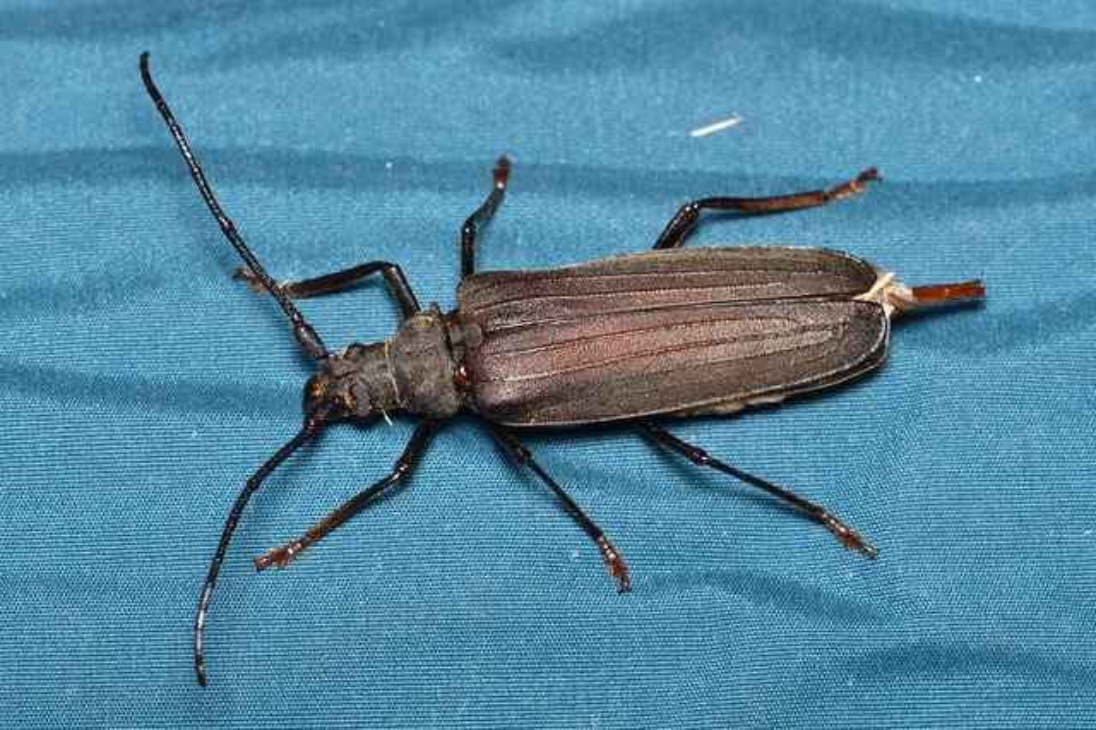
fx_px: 6846
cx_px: 548
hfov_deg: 9.2
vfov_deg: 6.1
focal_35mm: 225
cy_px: 365
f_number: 10
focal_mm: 150
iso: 100
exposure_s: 1/250
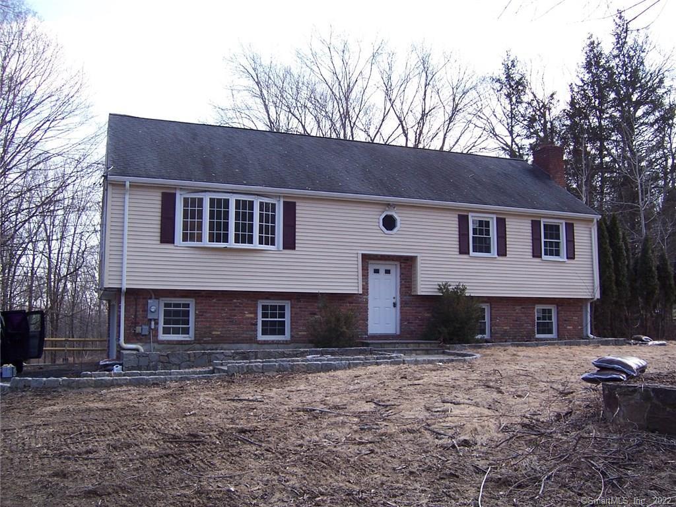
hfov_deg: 55.4
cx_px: 338
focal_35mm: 33
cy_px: 254
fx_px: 644
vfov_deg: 42.9
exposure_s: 1/350
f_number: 3.4
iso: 80
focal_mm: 5.5
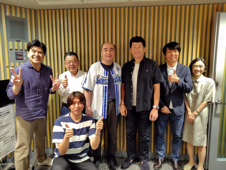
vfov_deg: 58.9
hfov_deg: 73.9
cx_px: 113
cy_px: 85
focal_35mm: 23
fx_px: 150
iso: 341
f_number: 1.9
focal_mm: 5.6
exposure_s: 1/60
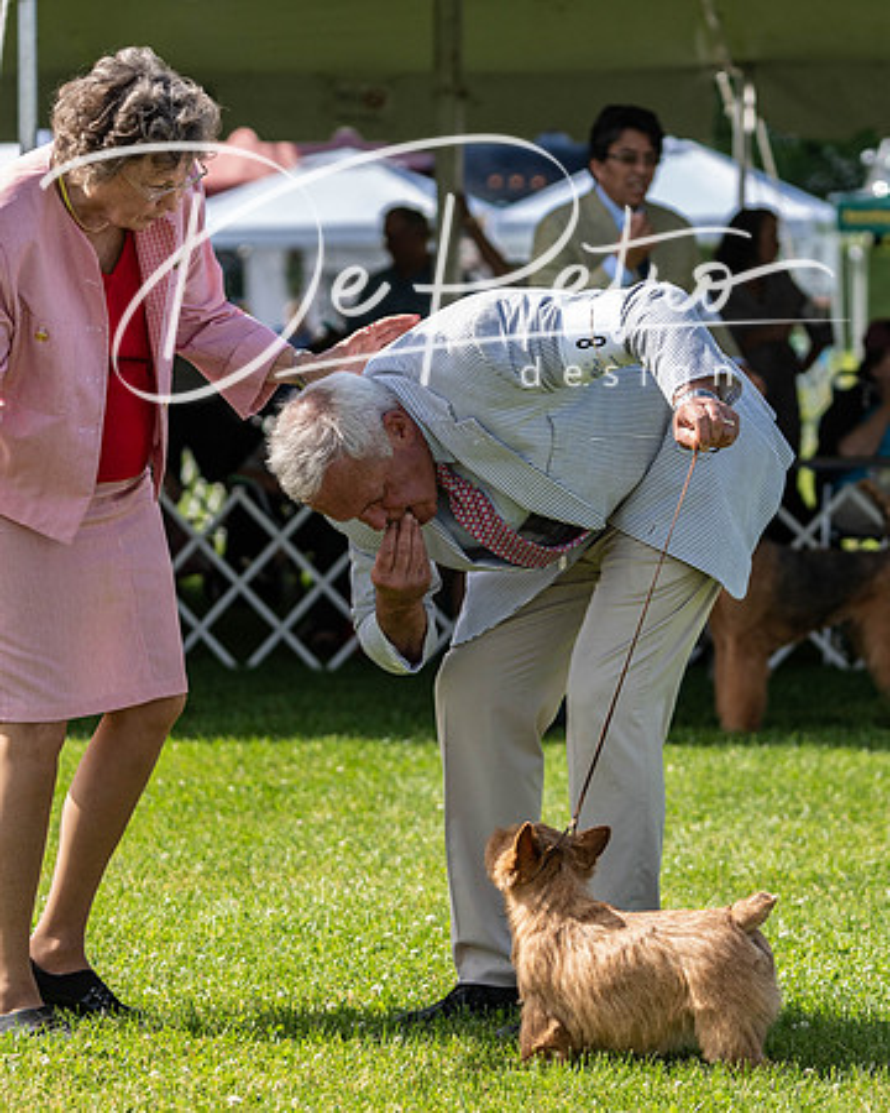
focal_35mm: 175
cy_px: 540
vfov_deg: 11.0
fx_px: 5753
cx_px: 520
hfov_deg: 8.8
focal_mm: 109
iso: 500
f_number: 4
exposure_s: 1/2000
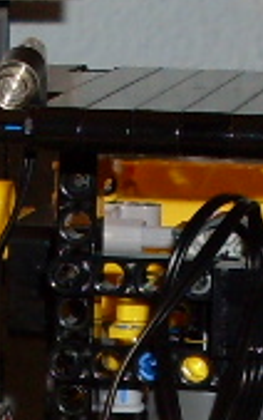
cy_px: 678
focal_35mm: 244
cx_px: 129
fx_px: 2791
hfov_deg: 5.4
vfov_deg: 8.4
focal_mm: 6.3
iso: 100
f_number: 2.8
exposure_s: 1/45
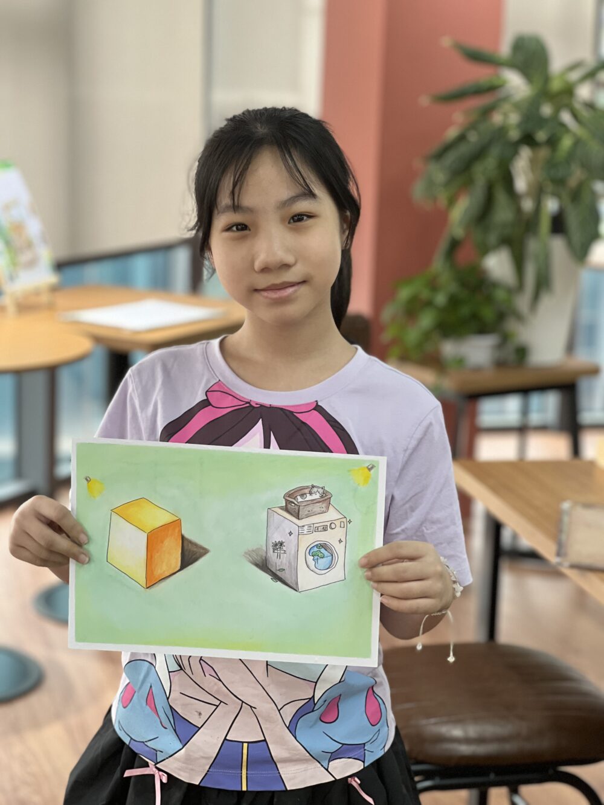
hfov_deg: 19.1
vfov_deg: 25.3
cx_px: 302
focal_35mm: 77
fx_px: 1791
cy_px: 402
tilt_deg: -11.7
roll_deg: -2.8
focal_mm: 9
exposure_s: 1/121
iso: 250
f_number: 2.8
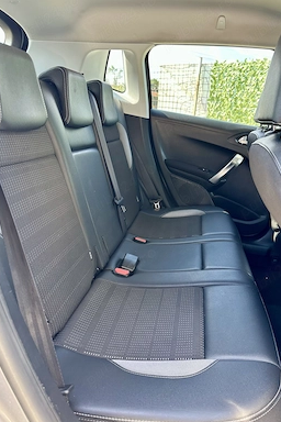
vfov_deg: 69.4
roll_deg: -7.2
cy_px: 209
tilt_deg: -16.2
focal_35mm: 26
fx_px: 304
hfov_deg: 49.4
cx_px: 159
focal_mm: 6.86
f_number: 1.78
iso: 125
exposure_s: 1/121
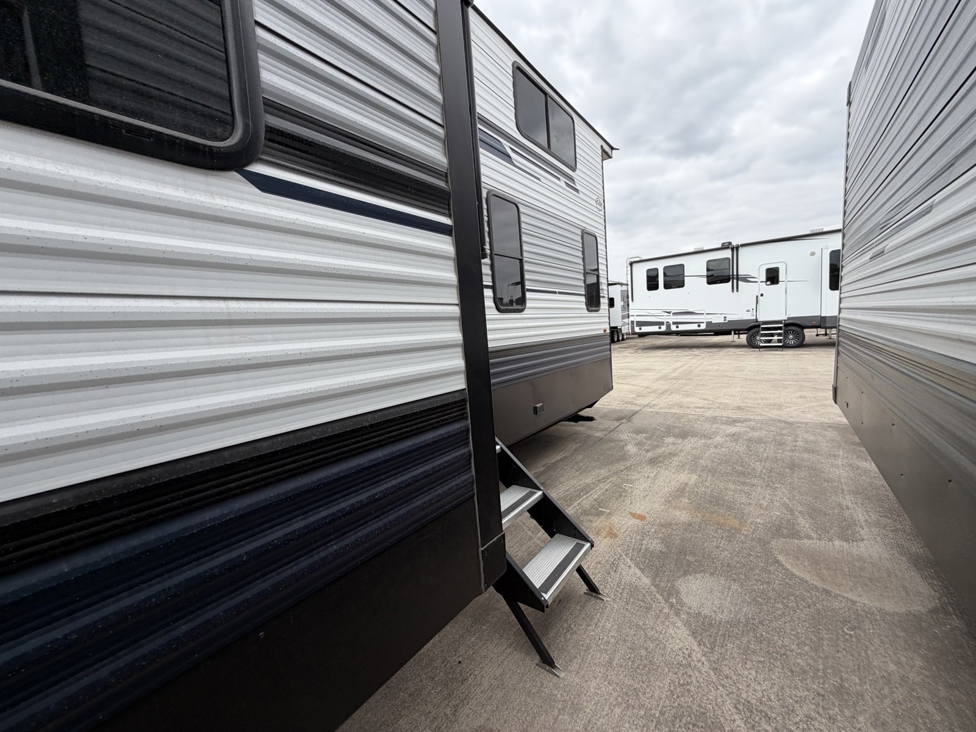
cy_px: 366
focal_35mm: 14
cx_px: 488
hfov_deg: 102.1
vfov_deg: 85.7
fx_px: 395
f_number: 2.2
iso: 40
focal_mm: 2.22
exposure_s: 1/770
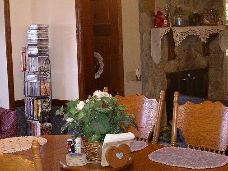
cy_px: 97
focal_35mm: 75
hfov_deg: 25.8
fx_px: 494
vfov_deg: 19.6
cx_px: 72
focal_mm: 7.8
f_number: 2.8
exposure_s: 1/40
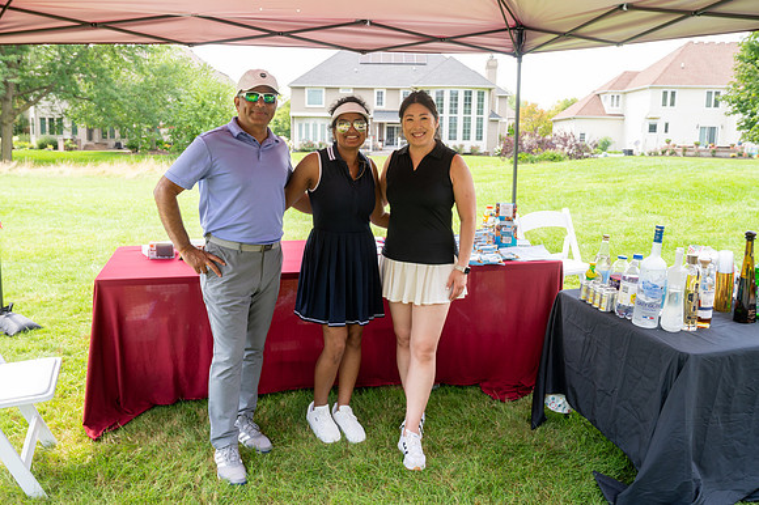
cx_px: 367
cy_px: 230
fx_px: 654
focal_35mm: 31
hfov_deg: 60.2
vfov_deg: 42.2
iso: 250
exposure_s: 1/125
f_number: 6.3
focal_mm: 28.5
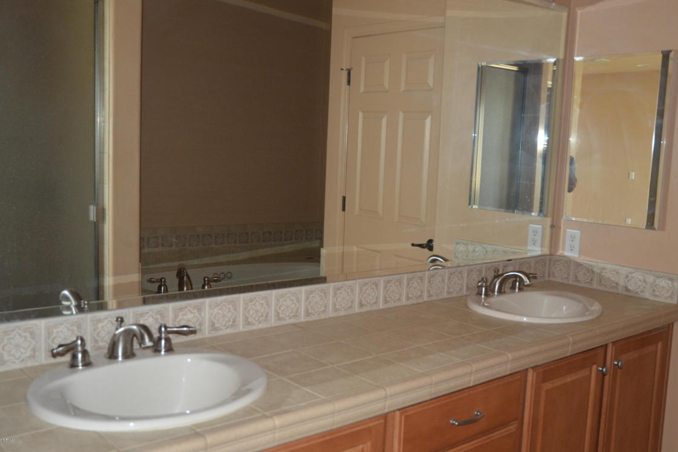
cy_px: 223
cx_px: 341
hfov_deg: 50.1
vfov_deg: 34.6
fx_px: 725
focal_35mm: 39
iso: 800
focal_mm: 25
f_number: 3.8
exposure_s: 1/60
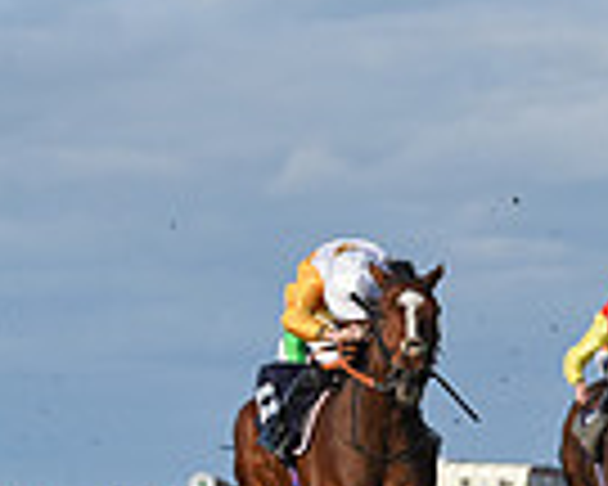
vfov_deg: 3.3
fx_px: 8421
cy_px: 344
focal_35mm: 468
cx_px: 1293
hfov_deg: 4.1
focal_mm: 116
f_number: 5
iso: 400
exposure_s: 1/2500
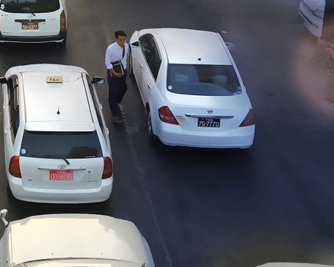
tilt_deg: -18.4
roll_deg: +3.1
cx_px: -102
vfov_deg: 16.6
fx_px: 880
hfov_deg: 19.8
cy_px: -41
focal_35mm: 89
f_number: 2.2
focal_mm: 4.15
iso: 25
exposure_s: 1/33
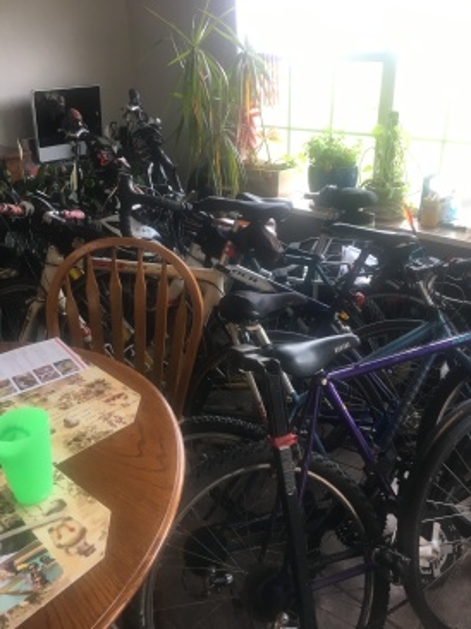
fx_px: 527
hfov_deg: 48.2
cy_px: 314
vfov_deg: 61.7
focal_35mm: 29
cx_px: 236
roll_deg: +1.1
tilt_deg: -27.5
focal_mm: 4.15
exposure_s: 1/30
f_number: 2.2
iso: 25
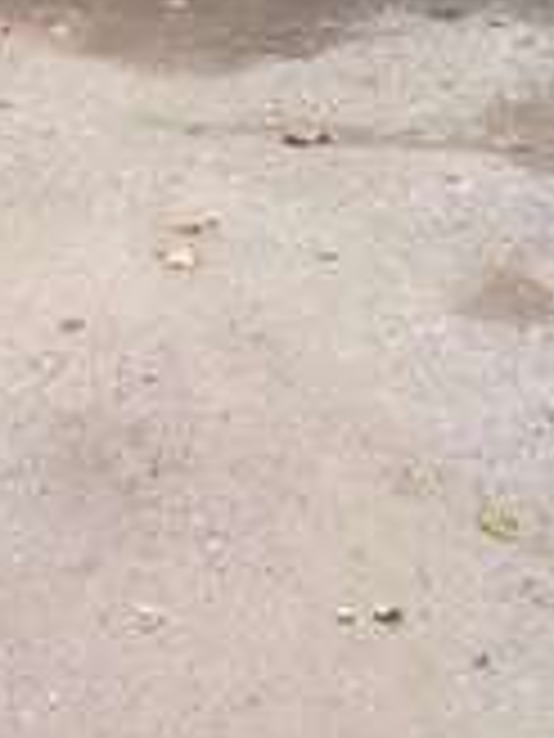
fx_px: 2134
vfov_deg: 18.4
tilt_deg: -10.8
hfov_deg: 14.7
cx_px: 95
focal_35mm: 100
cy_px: -189
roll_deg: +0.2
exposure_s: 1/120
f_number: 2.4
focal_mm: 4.12
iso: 64
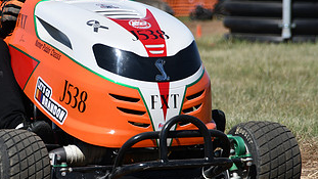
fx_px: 5186
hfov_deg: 3.5
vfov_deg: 2.0
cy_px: 61
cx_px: 79
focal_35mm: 615
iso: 110
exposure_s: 1/500
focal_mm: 210
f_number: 8
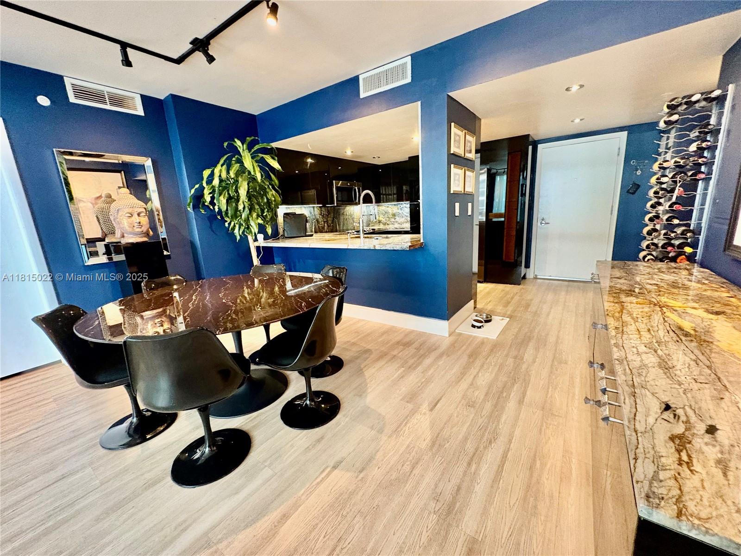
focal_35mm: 14
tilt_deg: -12.5
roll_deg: +3.7
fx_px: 300
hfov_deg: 102.1
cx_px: 370
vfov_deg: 85.7
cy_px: 278
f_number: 2.2
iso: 640
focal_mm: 2.22
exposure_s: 1/60
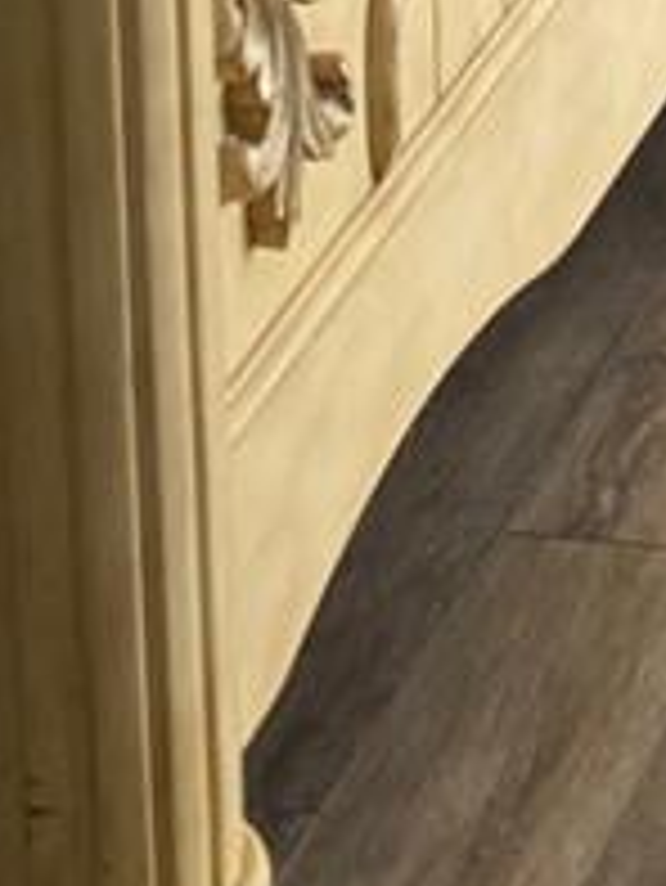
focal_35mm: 198
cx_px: 1339
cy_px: -1241
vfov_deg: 9.0
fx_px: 5074
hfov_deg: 7.2
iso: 50
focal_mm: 4.25
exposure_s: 1/121
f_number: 1.8
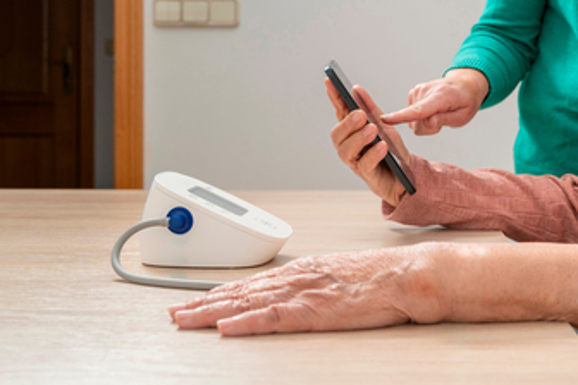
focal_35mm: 56
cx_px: 425
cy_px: 93
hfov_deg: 35.0
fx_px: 899
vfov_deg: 23.9
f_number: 5
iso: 320
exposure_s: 1/160
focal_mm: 33
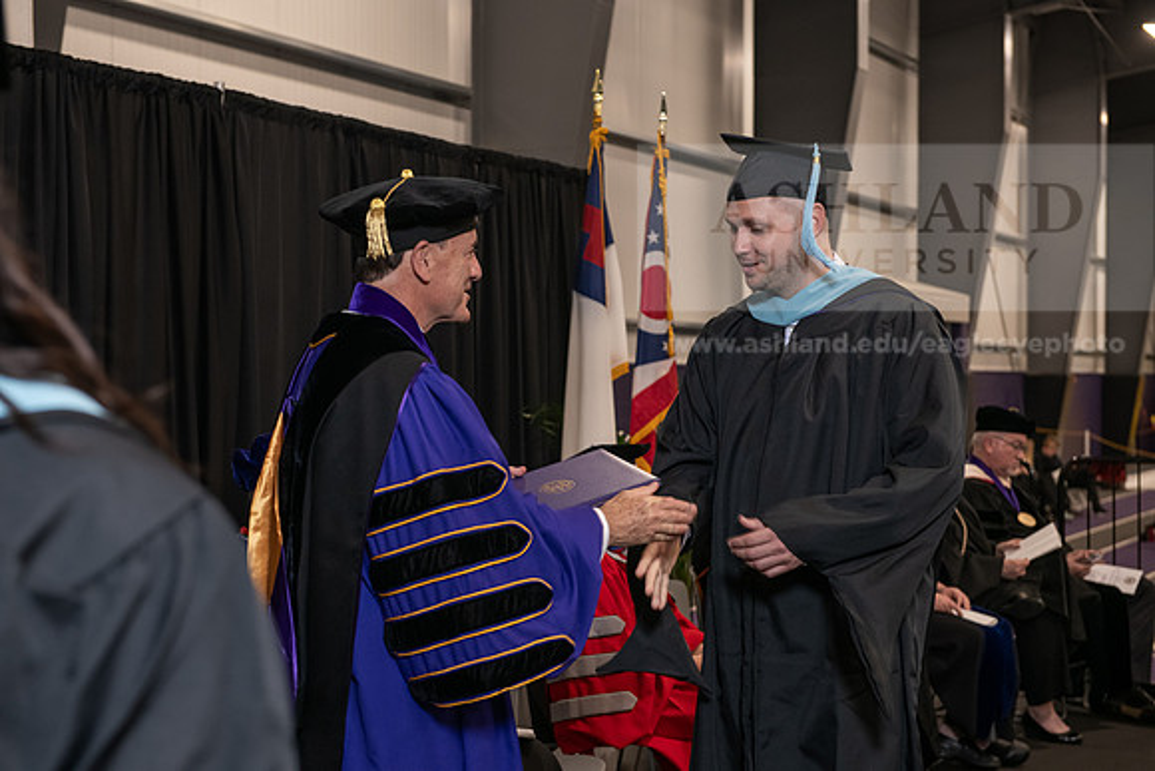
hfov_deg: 32.4
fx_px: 1990
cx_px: 578
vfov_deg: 21.9
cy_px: 386
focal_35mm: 62
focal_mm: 62
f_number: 5
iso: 2000
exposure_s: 1/125
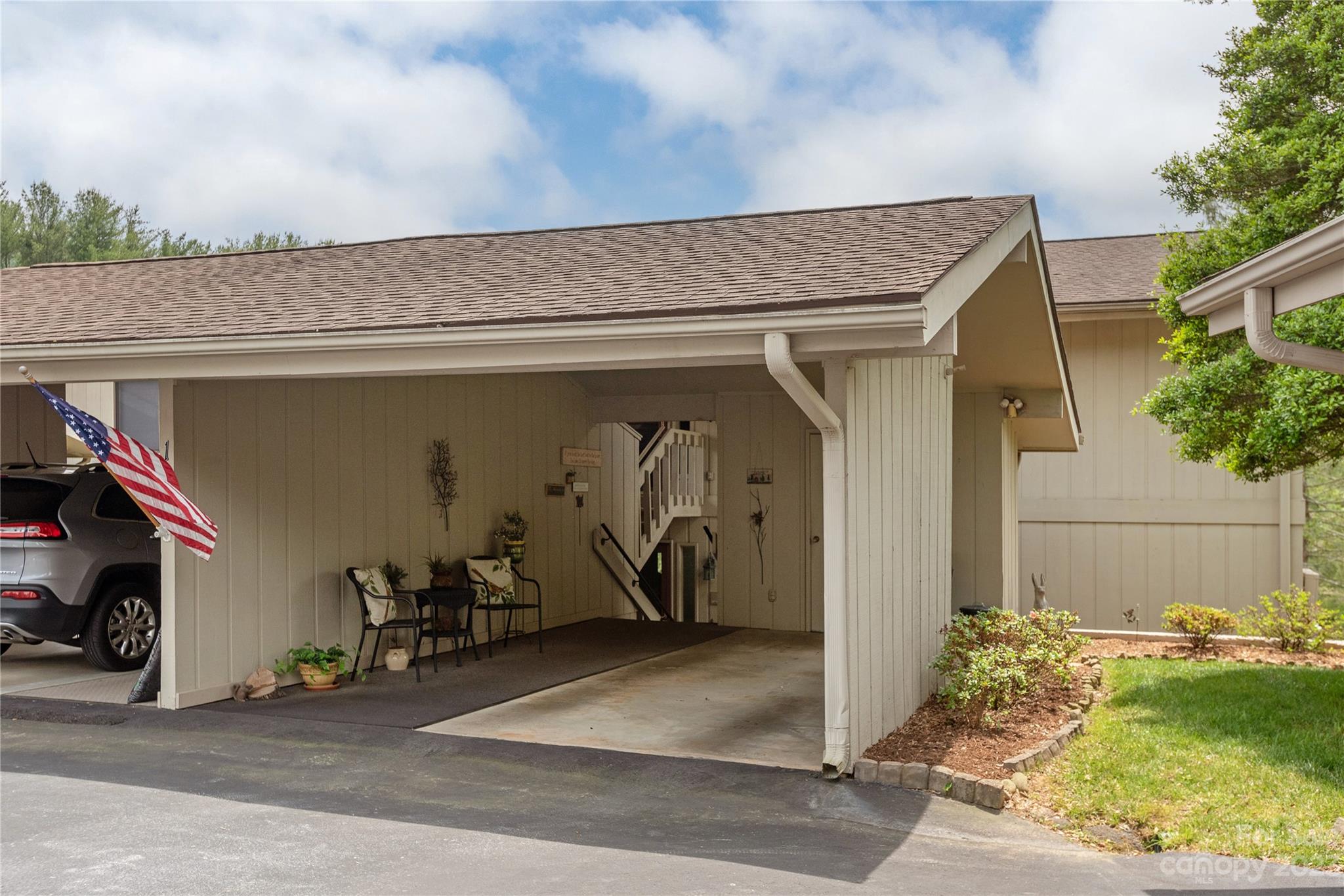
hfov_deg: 58.7
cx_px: 672
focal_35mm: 32
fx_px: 1195
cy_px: 448
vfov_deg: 41.1
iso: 320
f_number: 7.1
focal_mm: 32
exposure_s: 1/1000
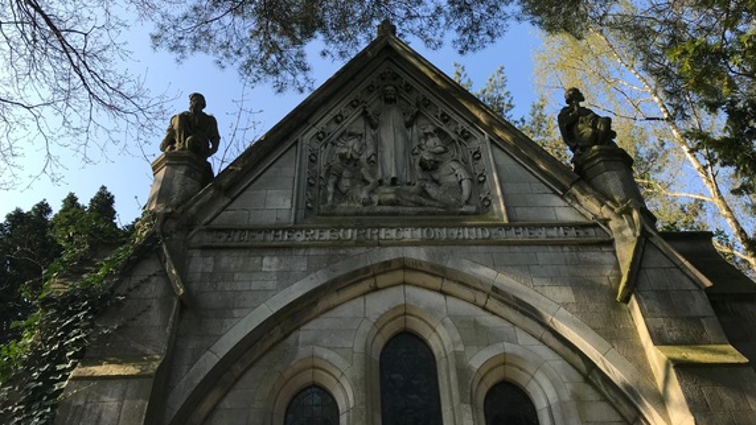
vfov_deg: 36.3
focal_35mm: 32
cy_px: 140
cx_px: 386
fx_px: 642
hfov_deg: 61.0
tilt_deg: +46.4
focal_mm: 3.99
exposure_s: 1/912
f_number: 1.8
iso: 20
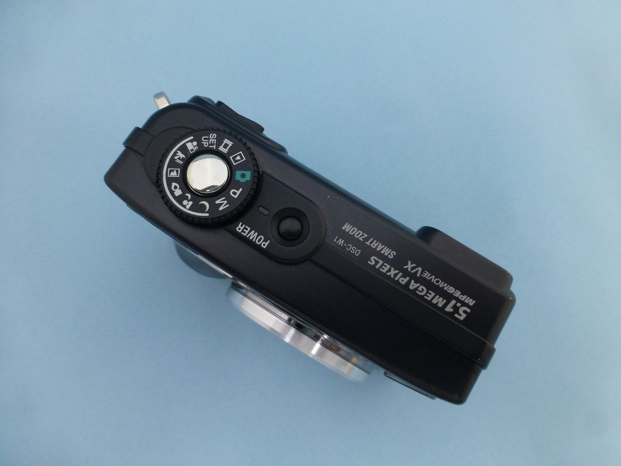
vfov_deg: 56.8
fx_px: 431
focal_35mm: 24
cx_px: 310
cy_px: 233
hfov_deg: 71.6
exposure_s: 1/60
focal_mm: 4.3
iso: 250
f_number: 3.3
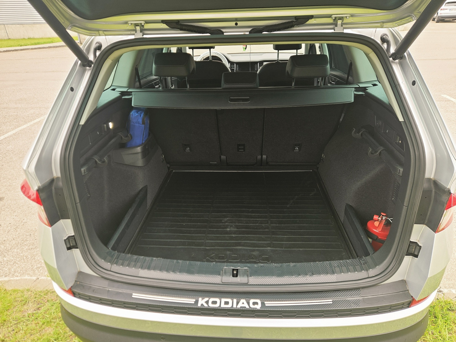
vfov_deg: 58.9
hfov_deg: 73.9
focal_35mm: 23
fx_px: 303
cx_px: 228
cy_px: 171
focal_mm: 5.4
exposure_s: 1/100
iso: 32
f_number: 1.8
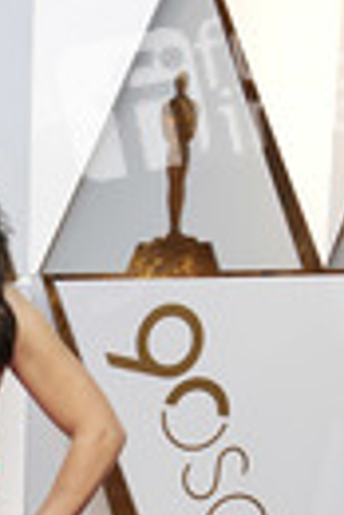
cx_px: -97
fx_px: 2459
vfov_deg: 11.6
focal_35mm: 172
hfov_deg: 7.9
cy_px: 681
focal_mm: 56
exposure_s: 1/250
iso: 1000
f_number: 8
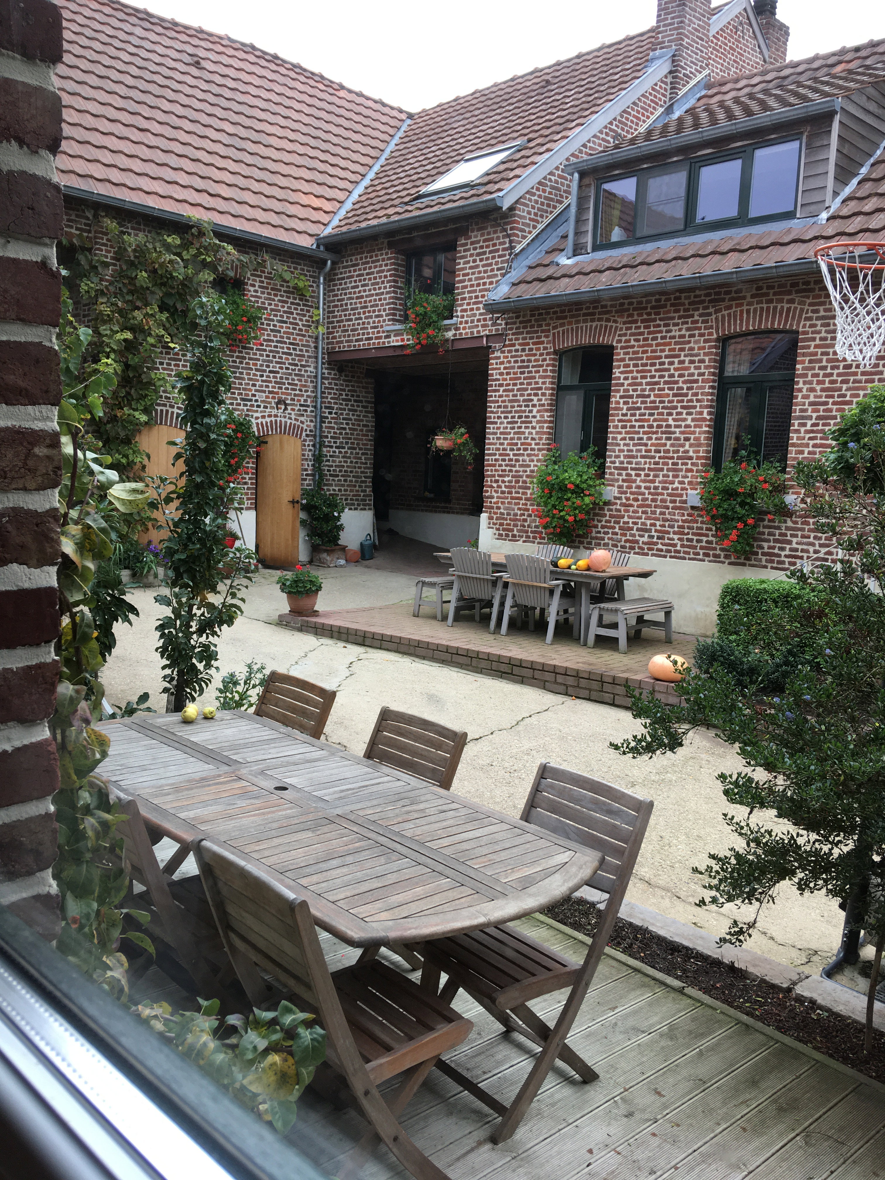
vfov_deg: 61.7
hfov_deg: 48.2
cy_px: 590
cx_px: 442
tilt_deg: -6.6
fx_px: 989
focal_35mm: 29
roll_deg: -2.0
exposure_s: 1/100
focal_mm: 4.15
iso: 32
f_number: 2.2
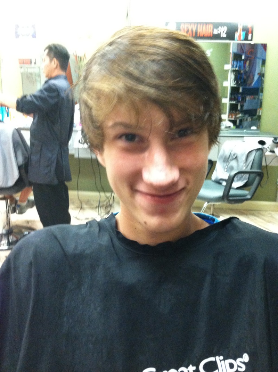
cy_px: 186
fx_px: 376
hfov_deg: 40.6
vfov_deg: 52.7
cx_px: 139
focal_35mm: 35
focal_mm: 3.85
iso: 500
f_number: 2.8
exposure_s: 1/15
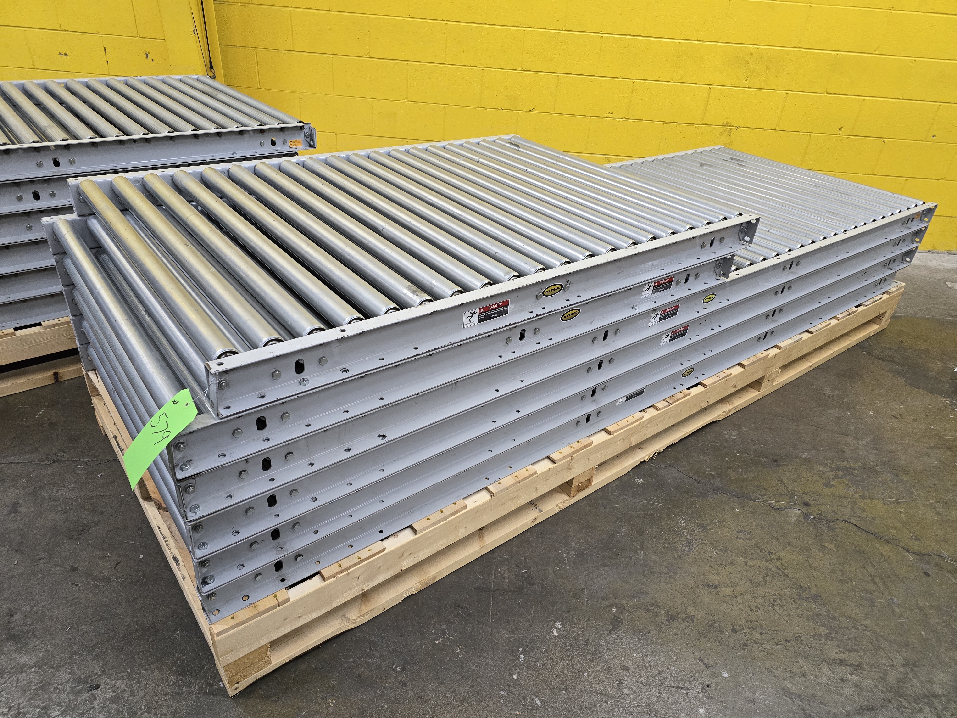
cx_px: 478
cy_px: 359
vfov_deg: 58.9
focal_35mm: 23
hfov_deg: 73.9
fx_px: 636
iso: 640
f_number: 1.7
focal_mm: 6.3
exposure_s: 1/120
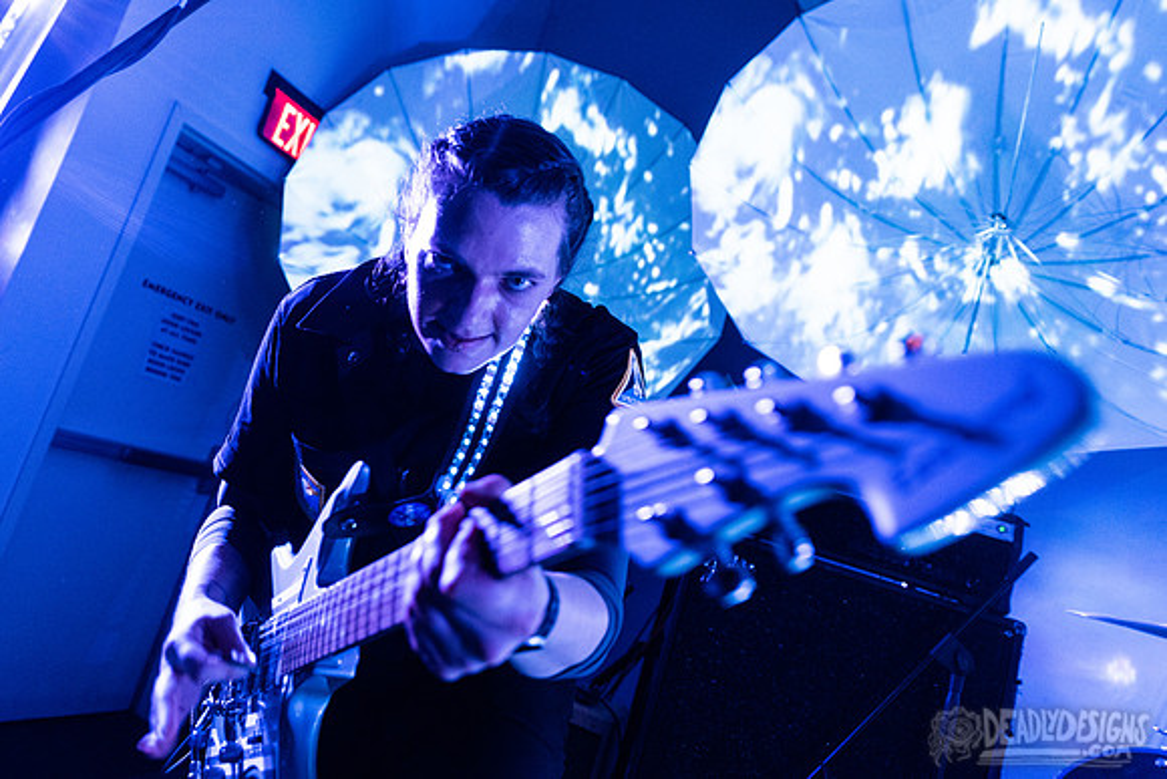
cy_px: 350
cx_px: 524
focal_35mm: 26
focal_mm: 24
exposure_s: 1/125
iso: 3200
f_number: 3.2
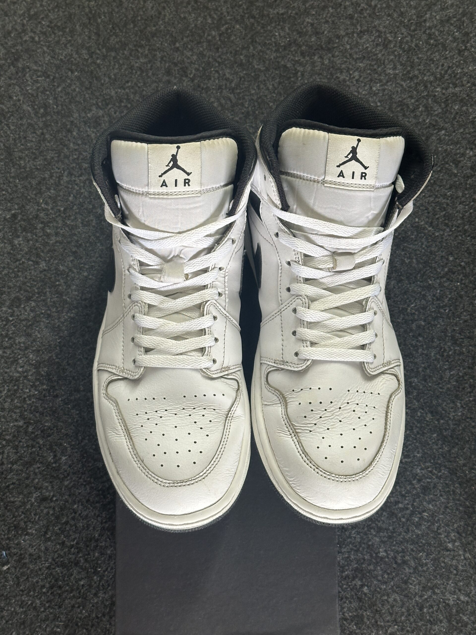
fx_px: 880
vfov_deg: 39.7
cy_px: 318
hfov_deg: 30.3
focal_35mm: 48
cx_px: 238
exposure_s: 1/50
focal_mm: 6.86
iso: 125
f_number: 1.78
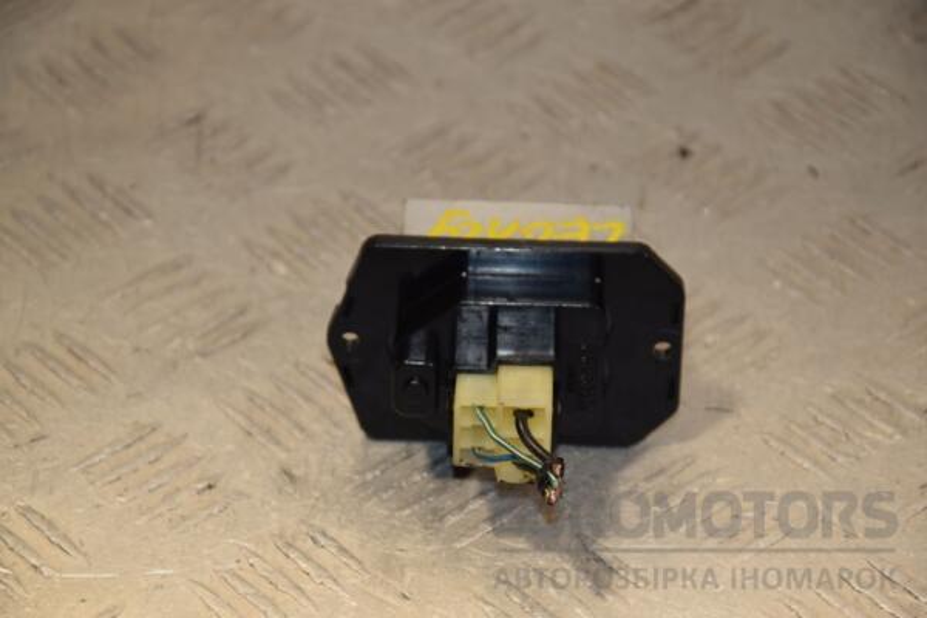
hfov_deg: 13.0
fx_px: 4055
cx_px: 464
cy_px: 309
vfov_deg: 8.7
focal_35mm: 158
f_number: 7.1
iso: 800
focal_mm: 105
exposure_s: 1/200
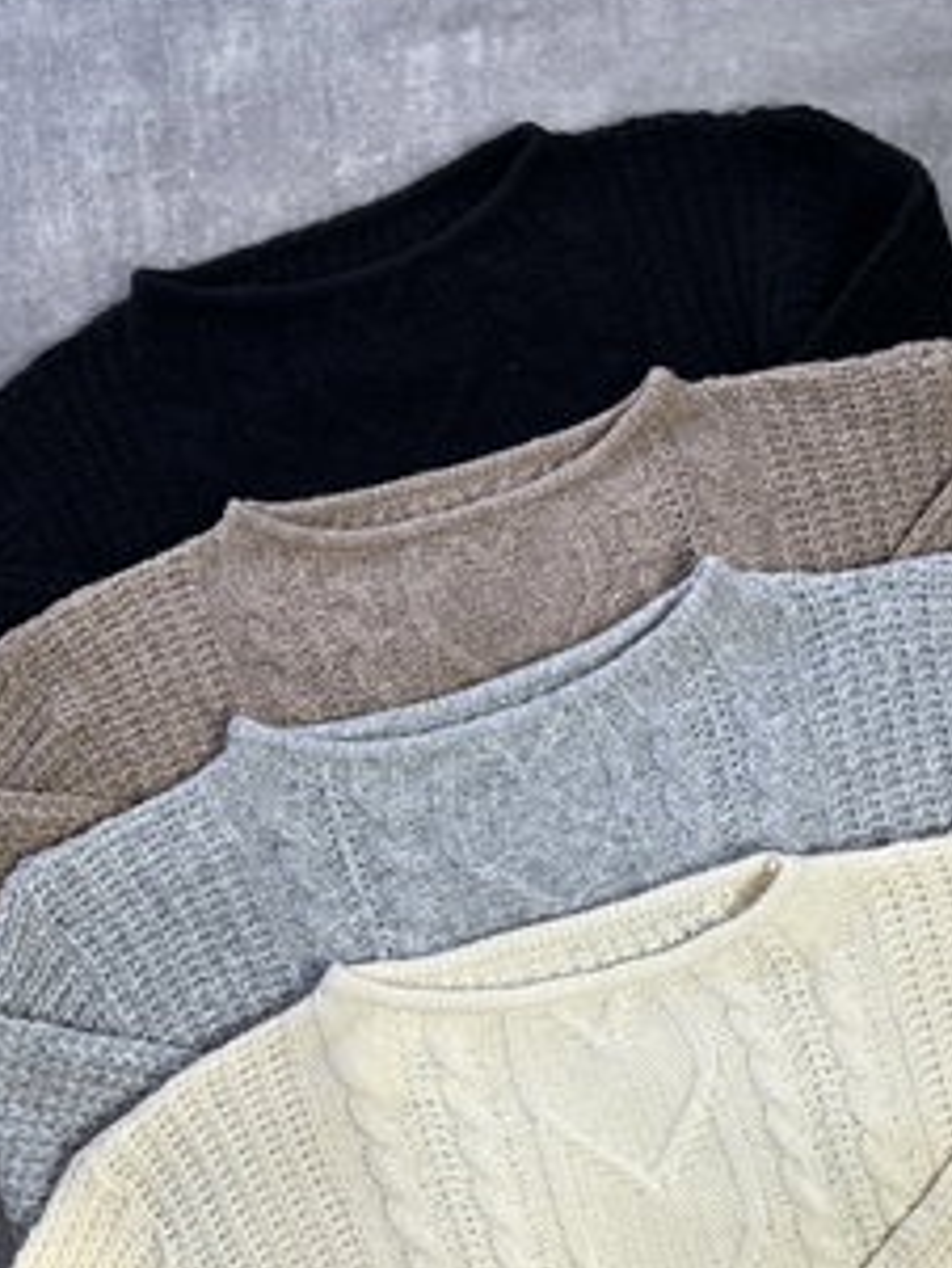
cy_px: 925
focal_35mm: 46
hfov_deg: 31.4
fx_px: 1686
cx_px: 598
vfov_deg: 40.3
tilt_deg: -82.2
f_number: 1.6
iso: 32
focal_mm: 5.1
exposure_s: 1/130
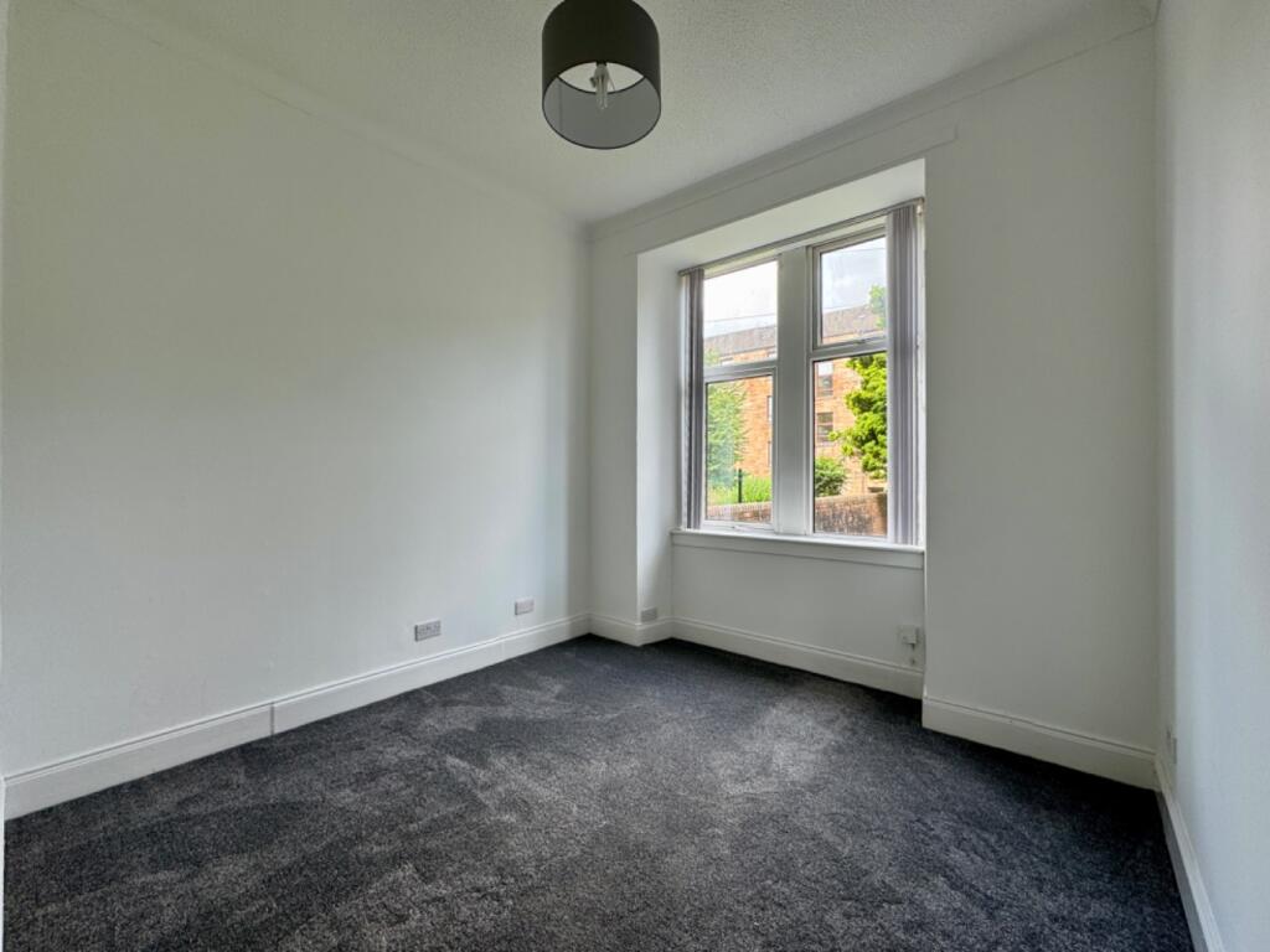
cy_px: 476
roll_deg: -0.9
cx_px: 635
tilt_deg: +0.8
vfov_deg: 85.7
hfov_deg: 102.1
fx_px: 514
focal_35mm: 14
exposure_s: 1/103
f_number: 2.2
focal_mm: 2.22
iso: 40
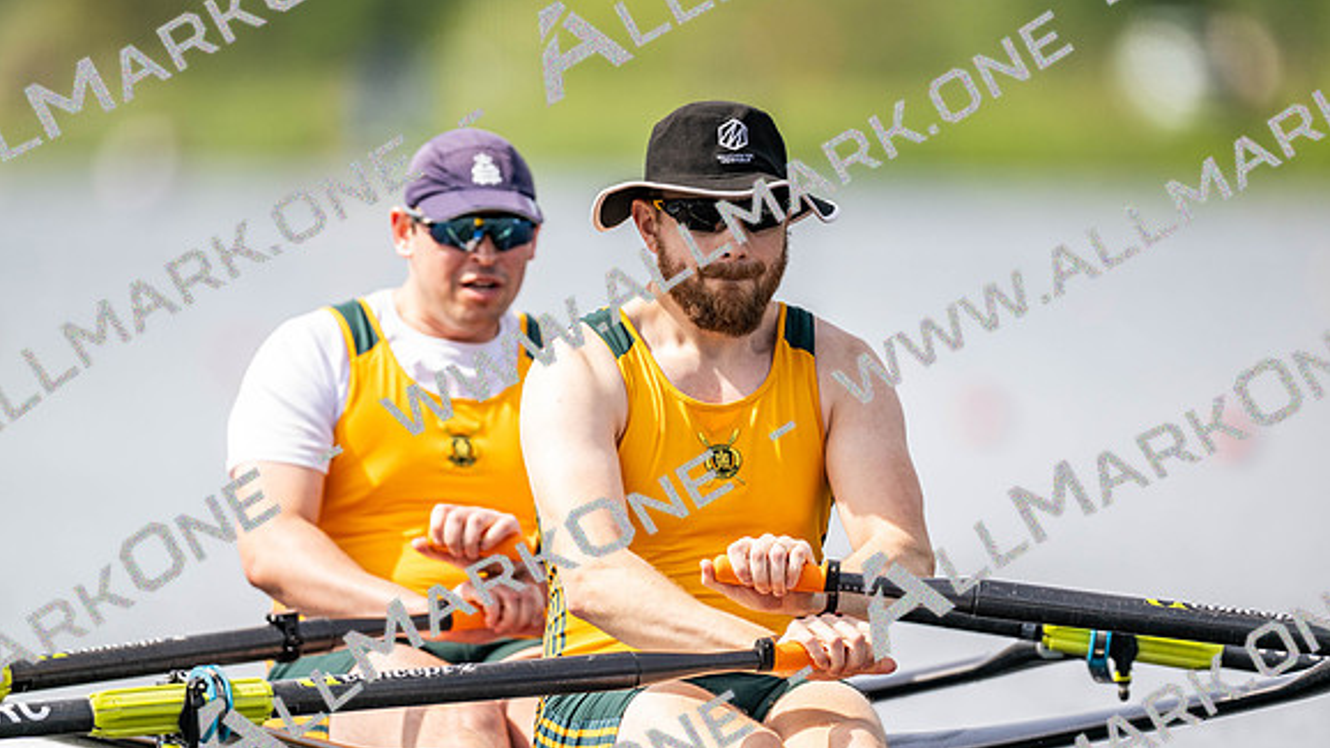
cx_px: 665
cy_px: 443
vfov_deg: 1.9
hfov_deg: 3.4
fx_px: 22251
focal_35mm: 631
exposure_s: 1/2500
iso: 500
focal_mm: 600
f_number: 4
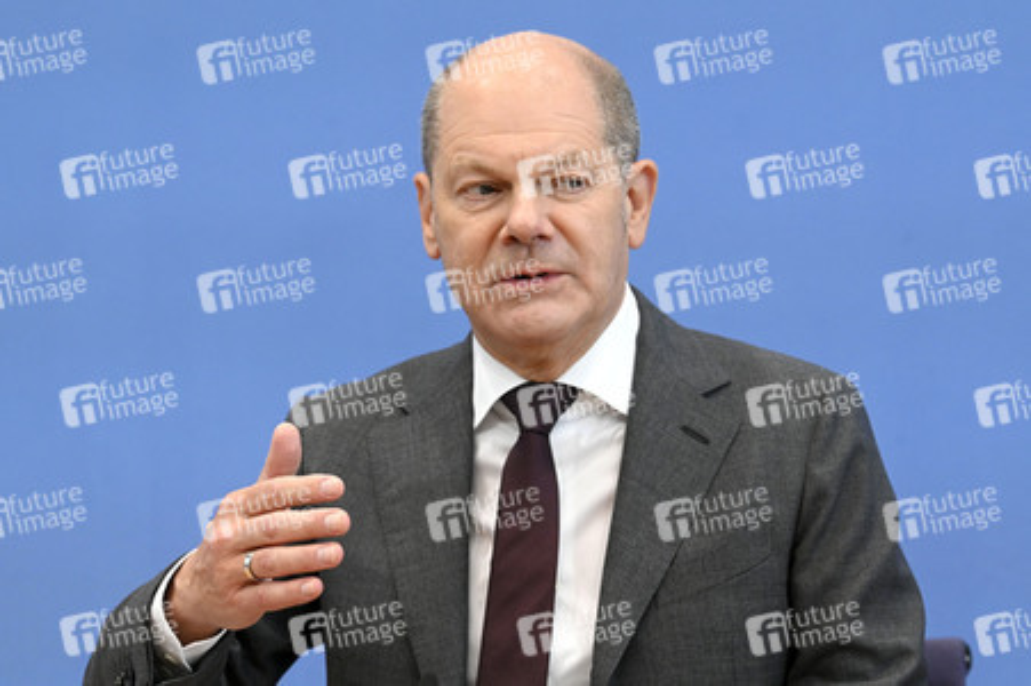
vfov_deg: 12.4
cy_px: 343
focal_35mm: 110
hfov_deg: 18.6
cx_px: 516
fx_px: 3148
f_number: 6.3
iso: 5000
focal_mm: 110
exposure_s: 1/640
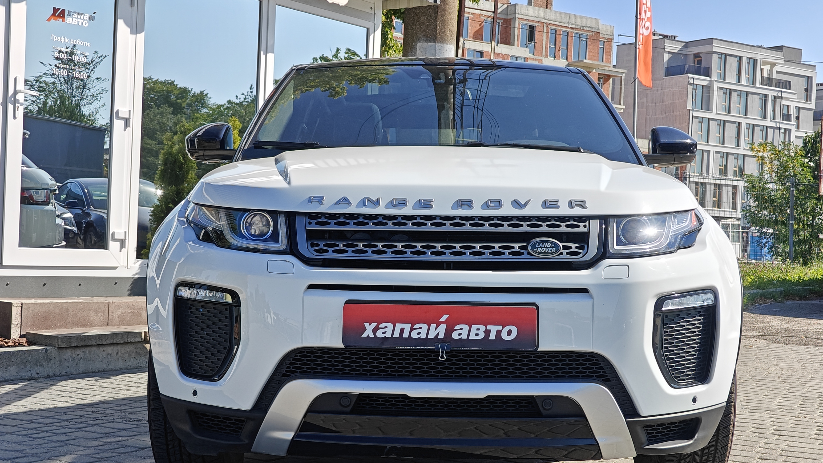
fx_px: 1135
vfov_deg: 23.0
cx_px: 416
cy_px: 273
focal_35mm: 52
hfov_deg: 39.9
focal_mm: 7.08
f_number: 2
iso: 50
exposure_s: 1/1920
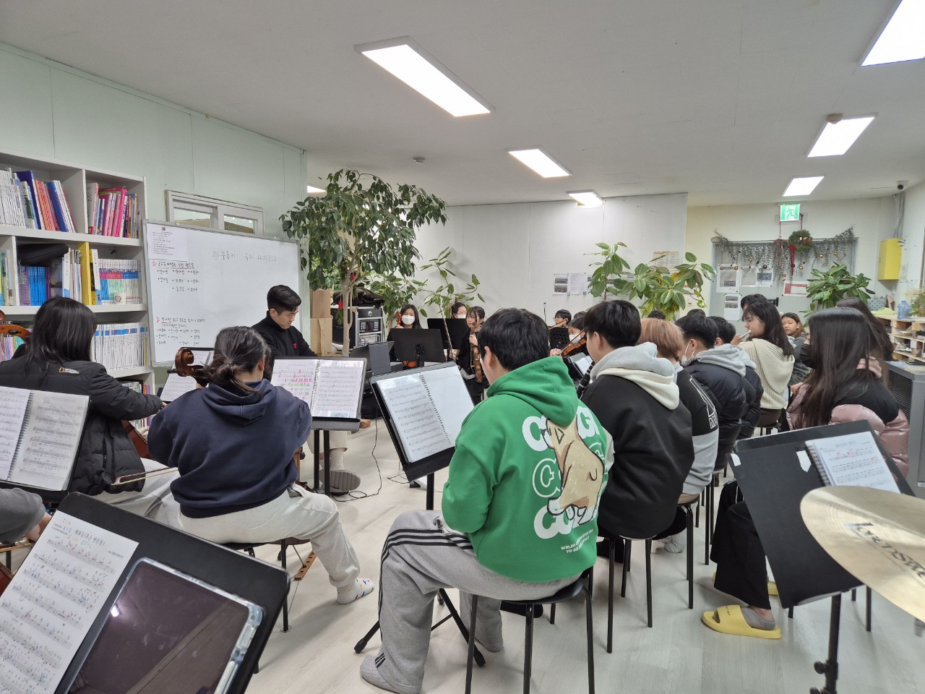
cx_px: 462
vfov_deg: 58.9
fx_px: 615
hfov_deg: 73.9
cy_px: 347
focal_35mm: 23
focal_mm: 5.4
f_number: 1.8
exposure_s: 1/120
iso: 100
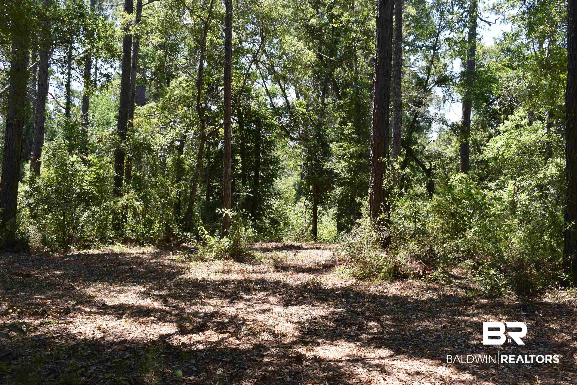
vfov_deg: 36.9
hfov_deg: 53.1
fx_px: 577
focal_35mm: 36
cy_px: 192
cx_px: 288
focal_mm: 24
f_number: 8
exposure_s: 1/250
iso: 400
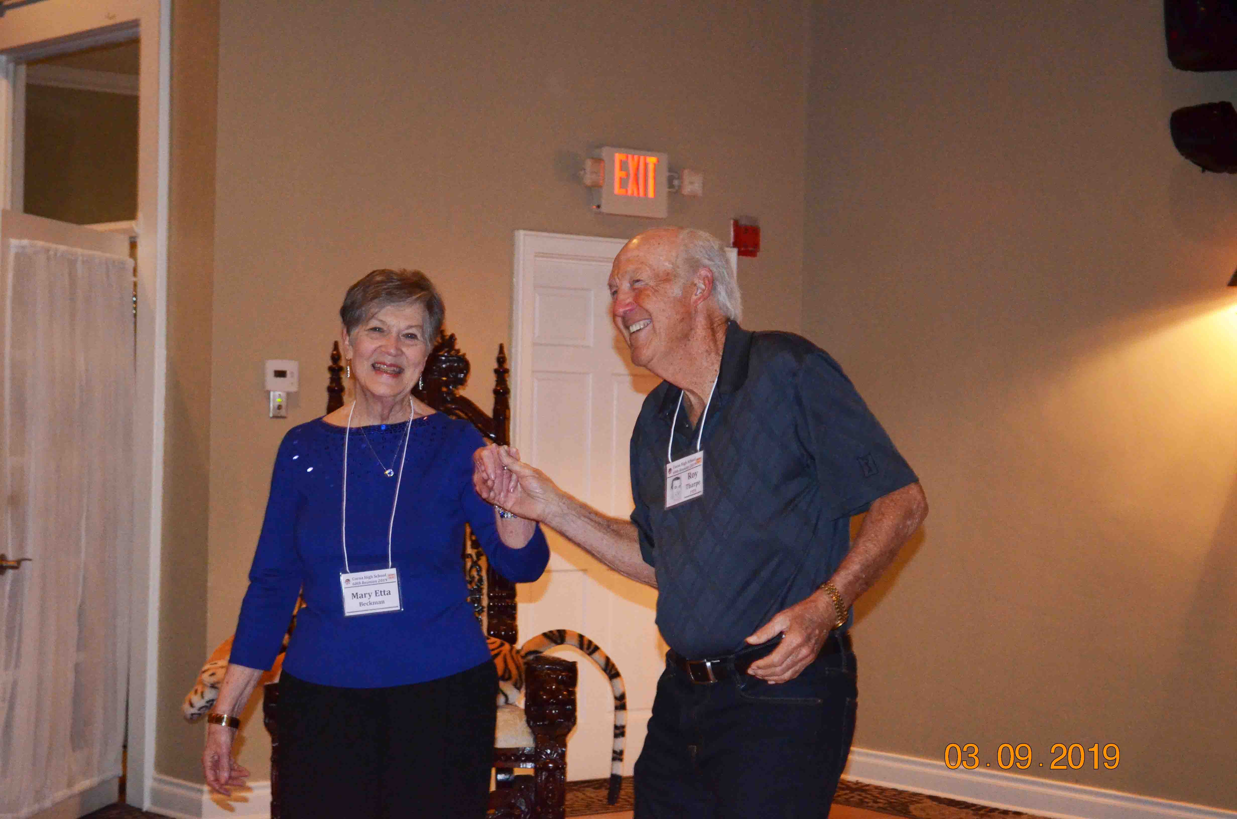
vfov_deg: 18.8
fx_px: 2469
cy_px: 410
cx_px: 618
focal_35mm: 72
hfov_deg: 28.1
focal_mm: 48
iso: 3200
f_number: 5.6
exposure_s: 1/60
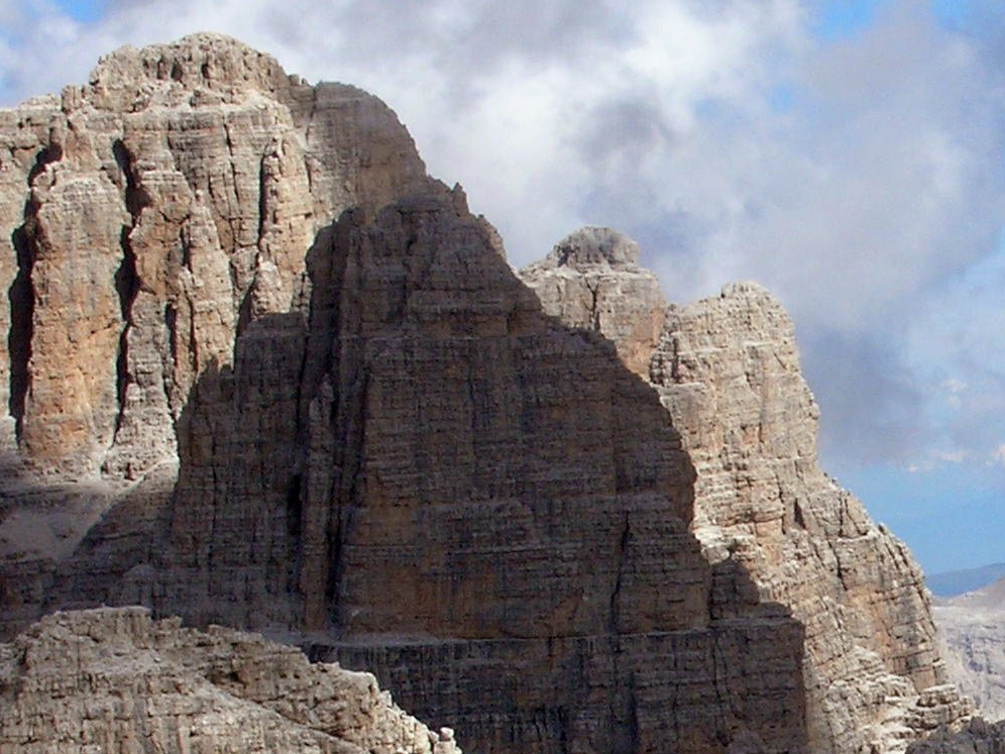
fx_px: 5894
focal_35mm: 203
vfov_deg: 7.3
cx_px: 1113
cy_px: 780
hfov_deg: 9.6
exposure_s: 1/216
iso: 50
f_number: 6.9
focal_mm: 13
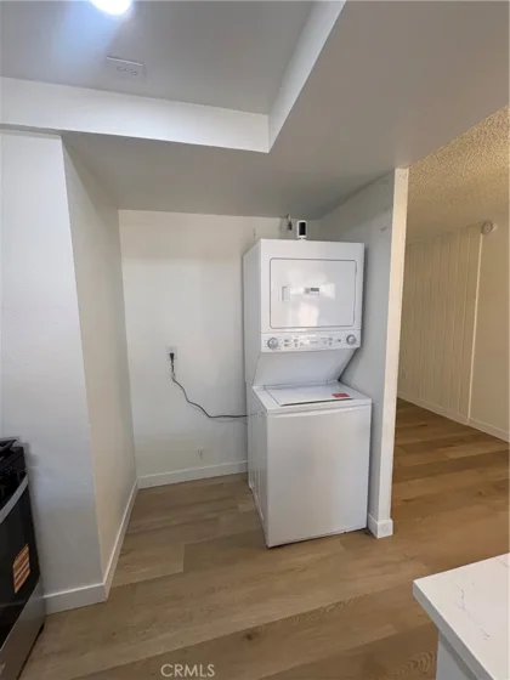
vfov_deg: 102.1
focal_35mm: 14
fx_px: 275
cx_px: 255
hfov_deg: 85.7
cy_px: 340
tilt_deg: -0.7
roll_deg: +1.3
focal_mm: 2.22
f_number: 2.2
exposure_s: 1/99
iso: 80
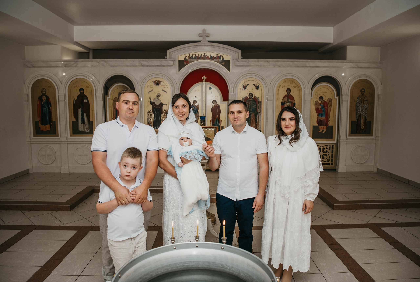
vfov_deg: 49.0
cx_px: 211
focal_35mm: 26
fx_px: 309
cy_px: 141
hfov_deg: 68.4
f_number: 4.5
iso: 320
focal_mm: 26
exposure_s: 1/160
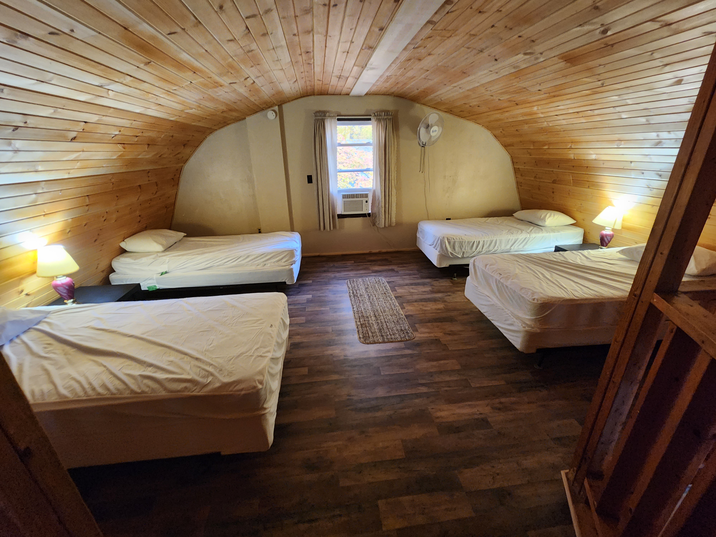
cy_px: 268
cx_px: 358
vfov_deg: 89.9
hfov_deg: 106.2
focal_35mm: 13
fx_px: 269
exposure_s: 1/24
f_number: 2.2
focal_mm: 2.2
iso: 640
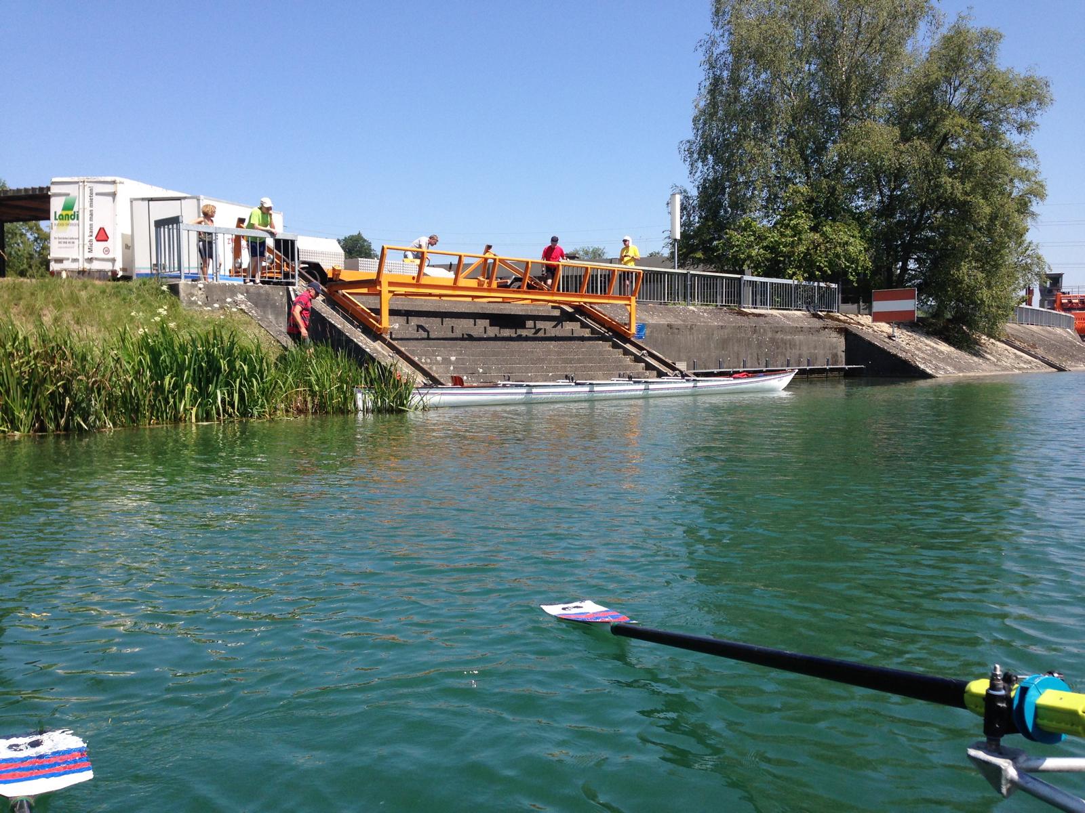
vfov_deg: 42.9
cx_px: 542
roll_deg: +0.8
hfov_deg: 55.4
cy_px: 406
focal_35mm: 33
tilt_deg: -1.4
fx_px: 1034
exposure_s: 1/1323
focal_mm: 4.12
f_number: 2.4
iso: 50
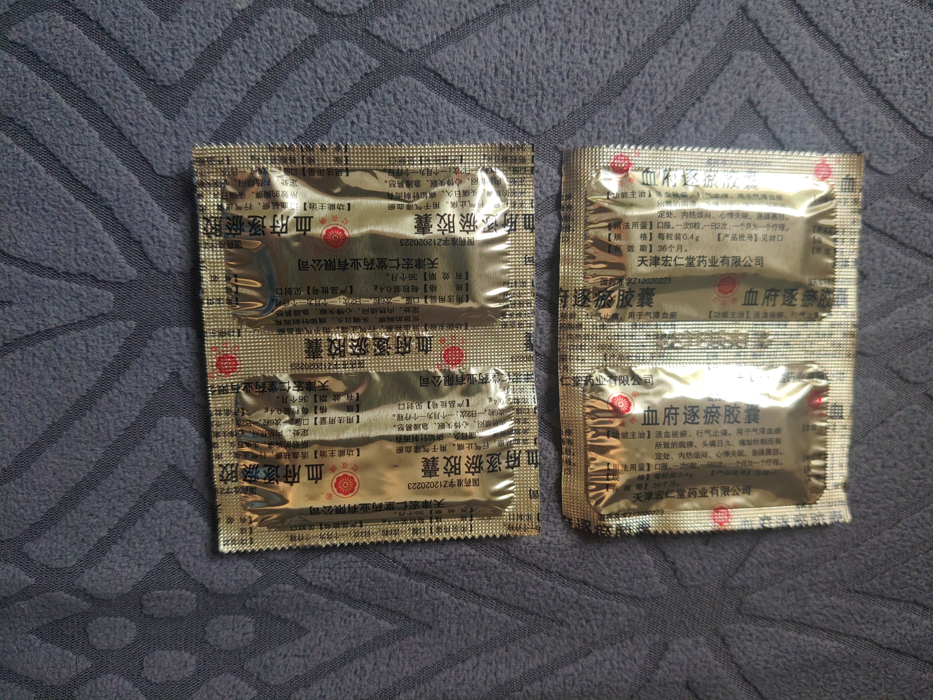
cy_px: 350
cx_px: 466
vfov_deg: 53.1
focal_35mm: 26
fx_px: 701
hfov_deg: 67.3
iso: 483
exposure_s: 1/50
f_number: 1.88
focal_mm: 4.84
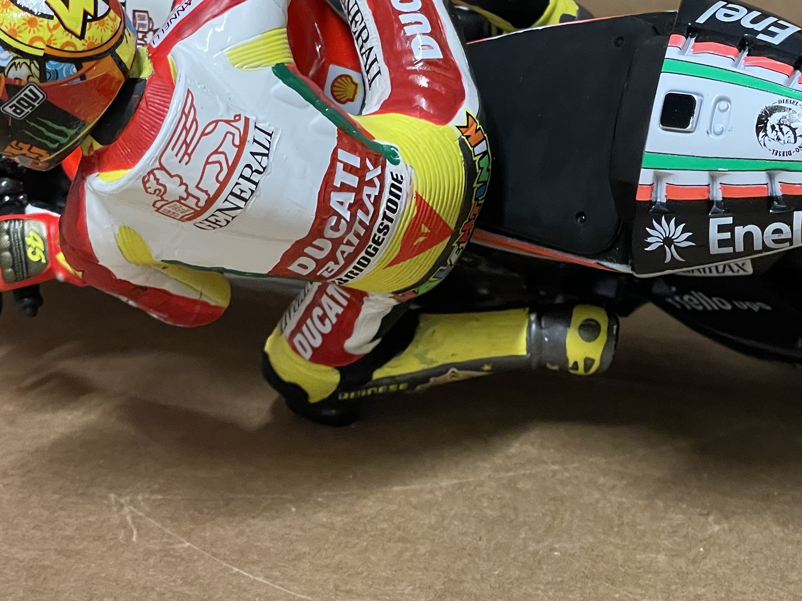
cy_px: 173
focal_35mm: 104
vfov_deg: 14.2
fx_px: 2410
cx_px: 447
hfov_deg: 18.9
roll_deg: -0.9
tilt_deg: -17.8
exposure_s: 1/50
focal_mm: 6
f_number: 2
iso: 400
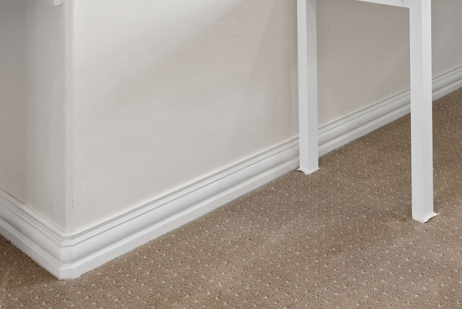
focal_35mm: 48
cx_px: 455
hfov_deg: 37.1
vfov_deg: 24.1
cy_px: -108
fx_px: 616
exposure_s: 1/160
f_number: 8
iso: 800
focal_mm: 15
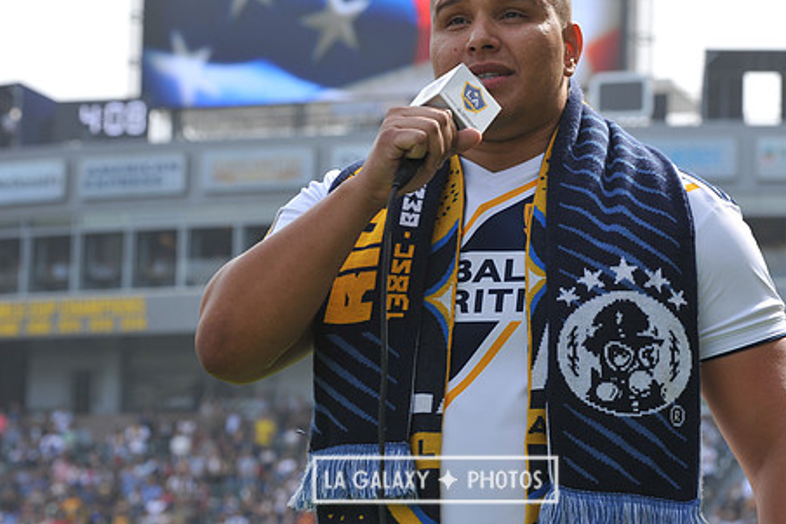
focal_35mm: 131
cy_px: 218
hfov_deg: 15.7
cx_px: 435
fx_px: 2859
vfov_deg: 10.5
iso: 200
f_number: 9
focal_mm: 102
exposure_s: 1/250
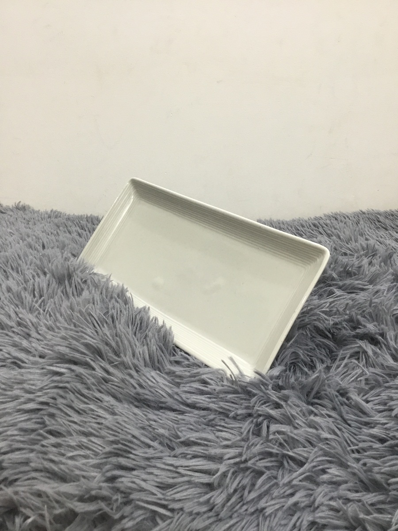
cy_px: 266
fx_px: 475
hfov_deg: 45.4
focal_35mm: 31
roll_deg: +0.4
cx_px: 199
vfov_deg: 58.4
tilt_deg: -16.5
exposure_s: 1/33
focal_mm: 3.3
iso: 100
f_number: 2.4
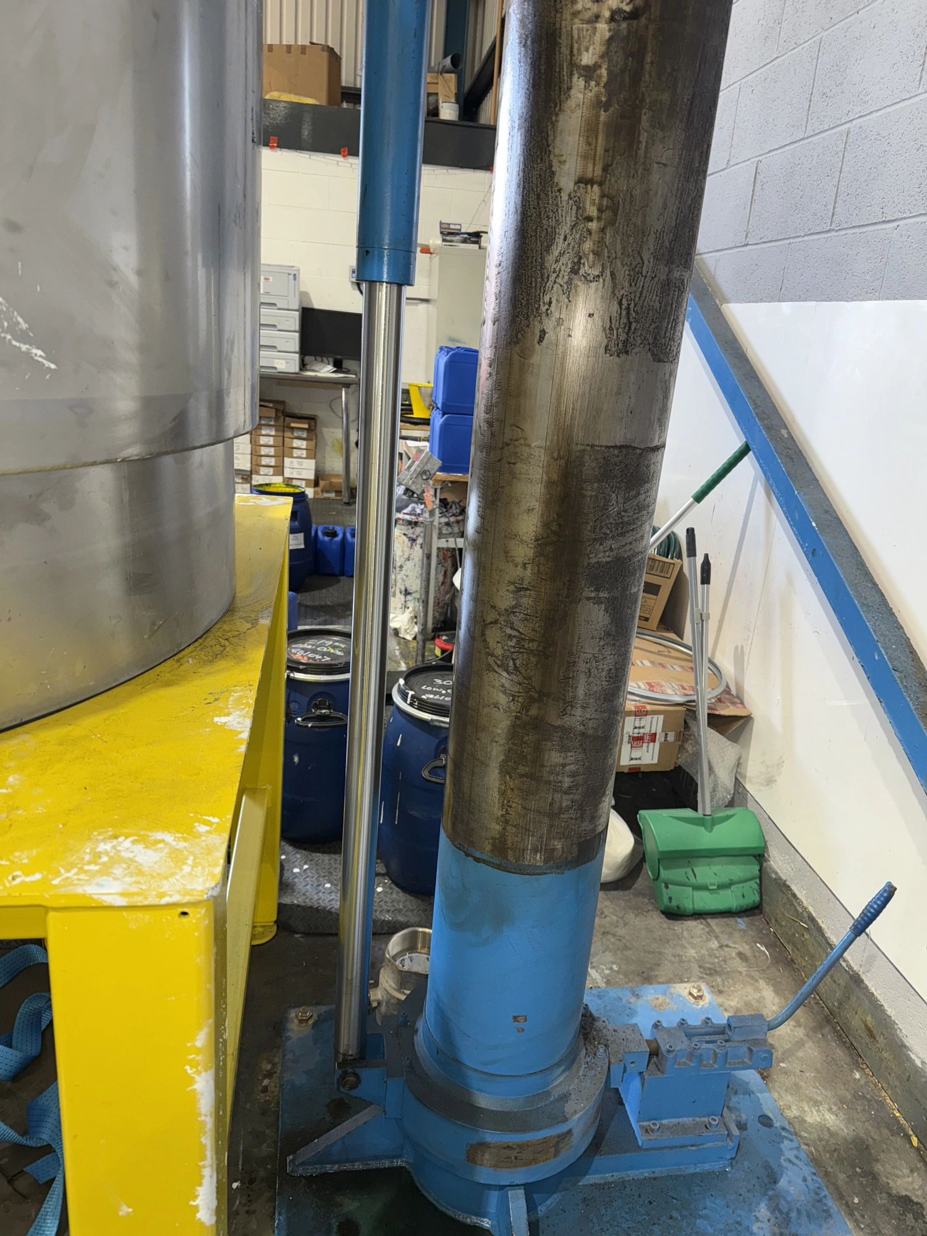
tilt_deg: -17.7
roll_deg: -5.5
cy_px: 618
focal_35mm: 24
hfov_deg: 56.8
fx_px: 857
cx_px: 464
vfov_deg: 71.6
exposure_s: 1/35
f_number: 1.78
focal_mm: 6.76
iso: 80
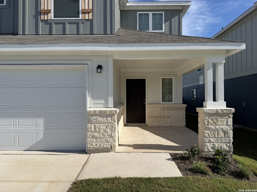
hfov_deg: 71.6
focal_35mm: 24
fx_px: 178
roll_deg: +0.7
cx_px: 128
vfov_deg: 56.8
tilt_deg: +0.7
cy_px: 96
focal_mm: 6.76
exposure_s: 1/6711
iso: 80
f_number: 1.78
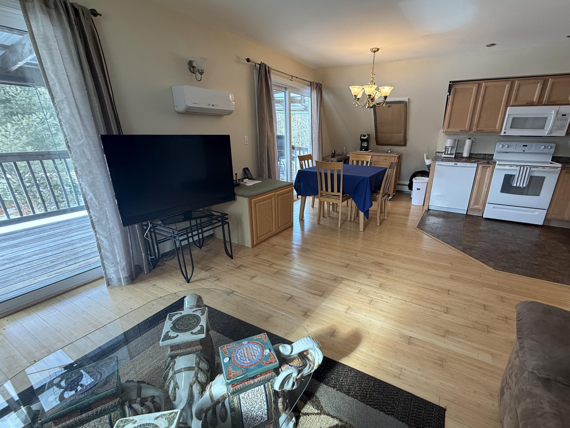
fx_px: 263
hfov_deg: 94.1
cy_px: 228
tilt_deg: -20.6
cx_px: 316
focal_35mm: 16
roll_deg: -0.9
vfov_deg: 78.0
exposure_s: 1/120
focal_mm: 2.22
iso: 160
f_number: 2.2
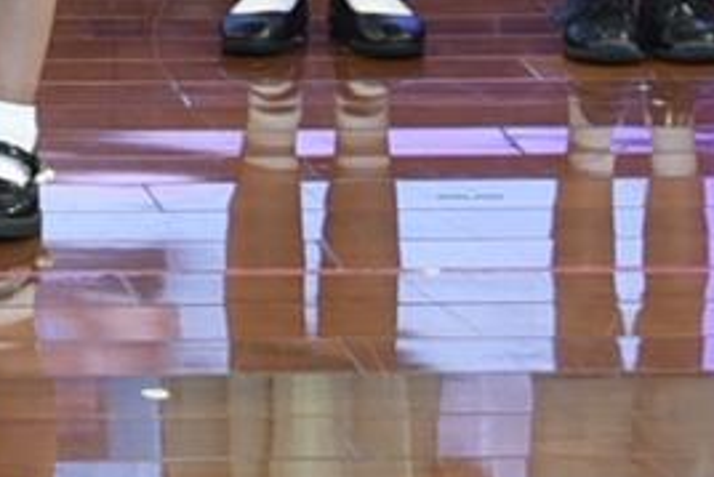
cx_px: -583
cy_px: -642
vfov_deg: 6.1
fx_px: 4266
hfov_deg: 9.1
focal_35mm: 215
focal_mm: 30
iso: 400
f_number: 4
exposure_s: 1/60
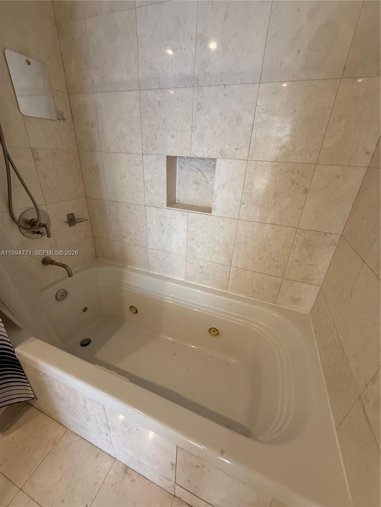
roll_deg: -2.4
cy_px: 254
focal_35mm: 14
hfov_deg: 85.7
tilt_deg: -24.6
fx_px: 205
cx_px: 190
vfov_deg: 102.1
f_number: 2.2
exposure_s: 1/120
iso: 250
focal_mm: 2.22
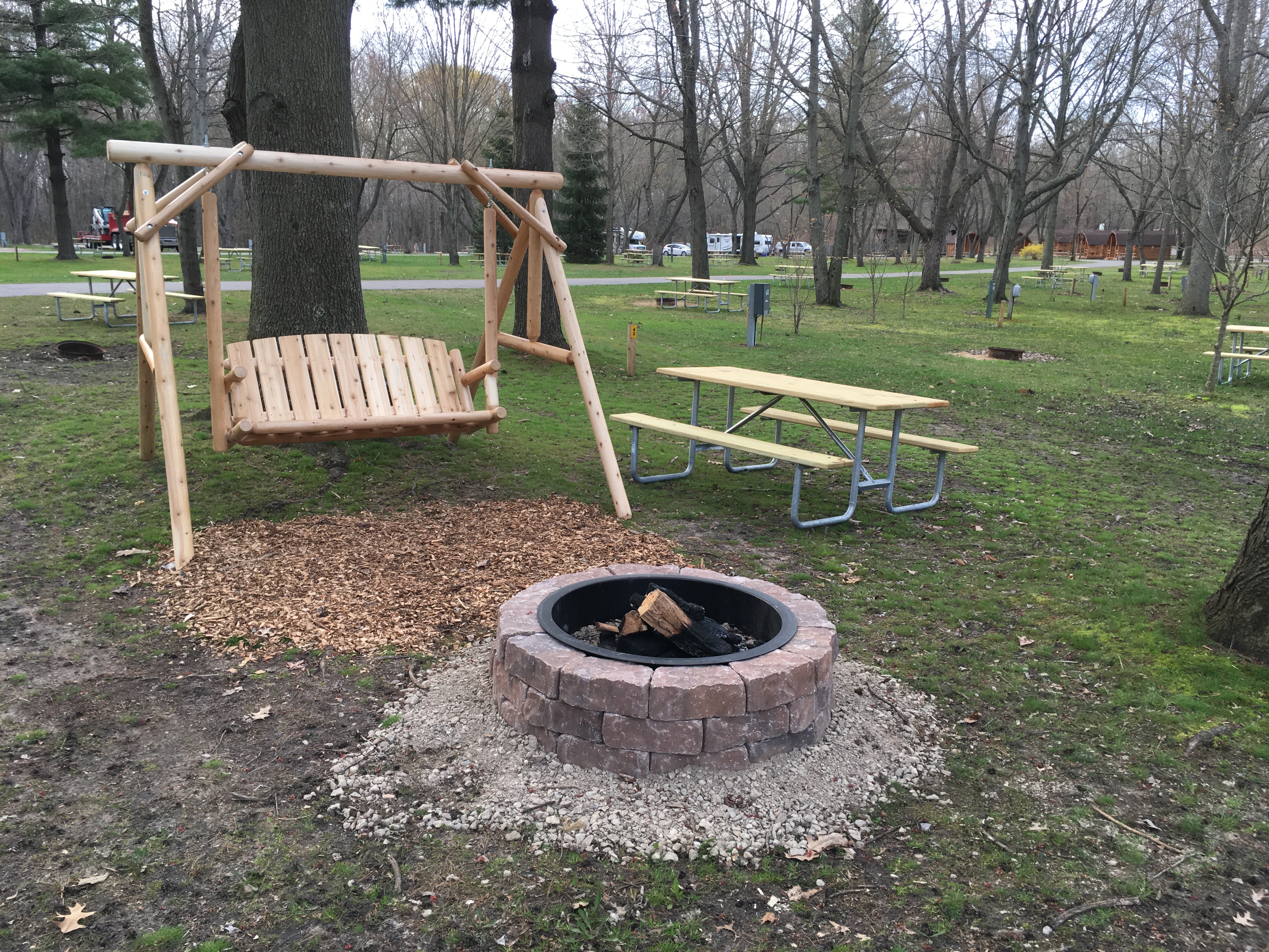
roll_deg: -0.7
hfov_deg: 61.7
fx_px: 1063
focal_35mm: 29
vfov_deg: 48.2
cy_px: 476
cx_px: 634
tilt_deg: -13.5
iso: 40
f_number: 2.2
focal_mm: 4.15
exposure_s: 1/120
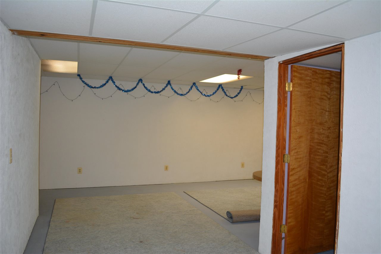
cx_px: 190
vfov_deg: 47.9
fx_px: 286
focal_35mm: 27
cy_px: 127
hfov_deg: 67.4
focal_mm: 18
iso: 560
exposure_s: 1/60
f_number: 3.5
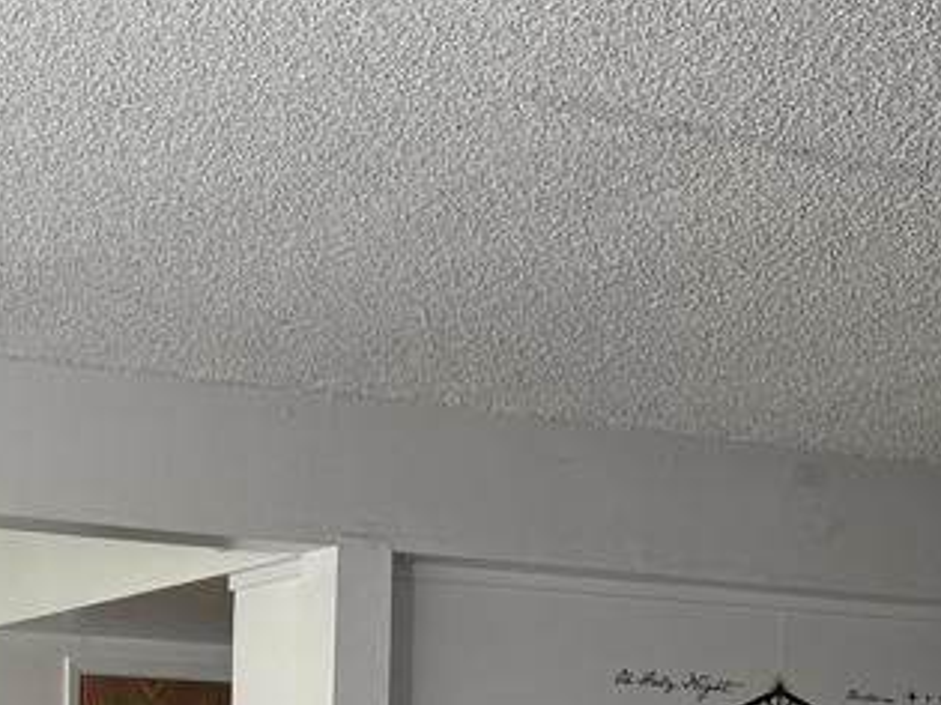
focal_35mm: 78
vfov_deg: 18.1
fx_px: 2120
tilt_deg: +0.8
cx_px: -134
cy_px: 813
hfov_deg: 23.3
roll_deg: -1.7
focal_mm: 6.86
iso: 80
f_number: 1.78
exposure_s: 1/121
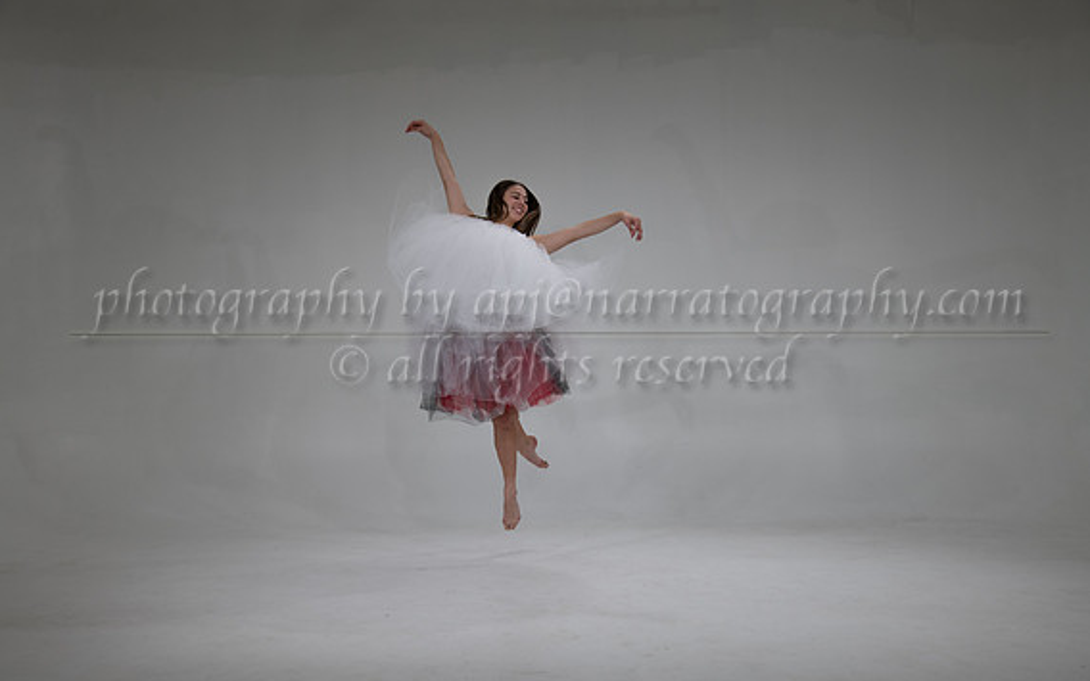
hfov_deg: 40.3
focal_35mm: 50
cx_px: 539
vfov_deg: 25.8
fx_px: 1485
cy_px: 331
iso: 400
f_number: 5.6
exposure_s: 1/500
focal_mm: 48
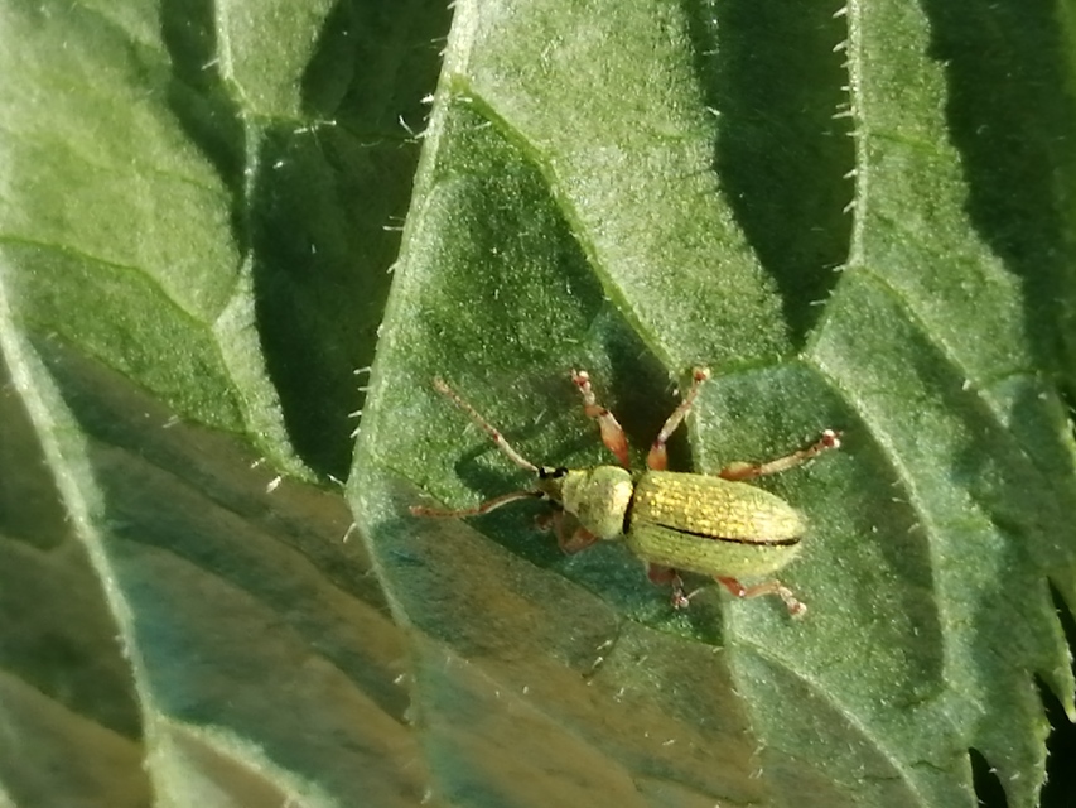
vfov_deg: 14.2
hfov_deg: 18.9
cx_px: 538
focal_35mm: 104
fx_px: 3233
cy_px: 404
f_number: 1.8
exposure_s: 1/226
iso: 50
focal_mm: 3.46
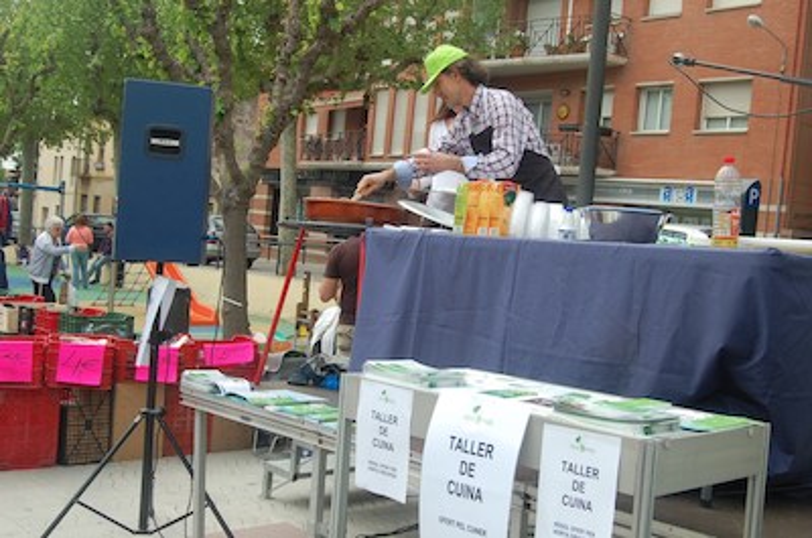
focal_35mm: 45
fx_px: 1013
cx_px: 406
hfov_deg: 43.7
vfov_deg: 29.7
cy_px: 269
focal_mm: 30
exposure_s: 1/250
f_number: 8
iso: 200
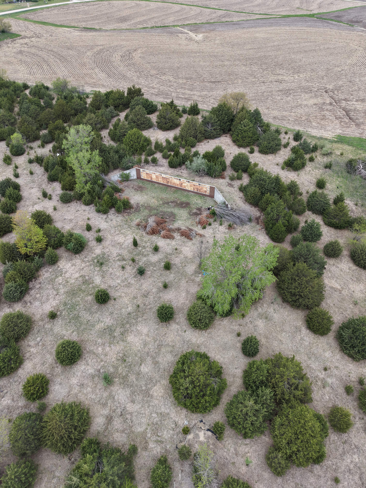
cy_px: 244
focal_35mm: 24
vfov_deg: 71.6
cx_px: 183
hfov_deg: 56.8
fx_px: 338
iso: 100
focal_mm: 8.67
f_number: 1.8
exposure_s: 1/1250
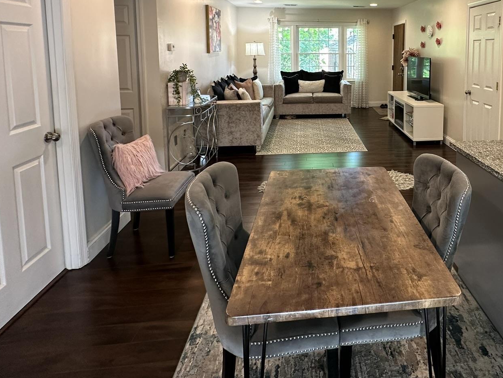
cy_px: 80
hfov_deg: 71.0
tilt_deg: -5.3
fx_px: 334
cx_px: 349
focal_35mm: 23
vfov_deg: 55.1
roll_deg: -0.4
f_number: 2.2
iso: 160
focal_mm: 2.22
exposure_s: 1/60
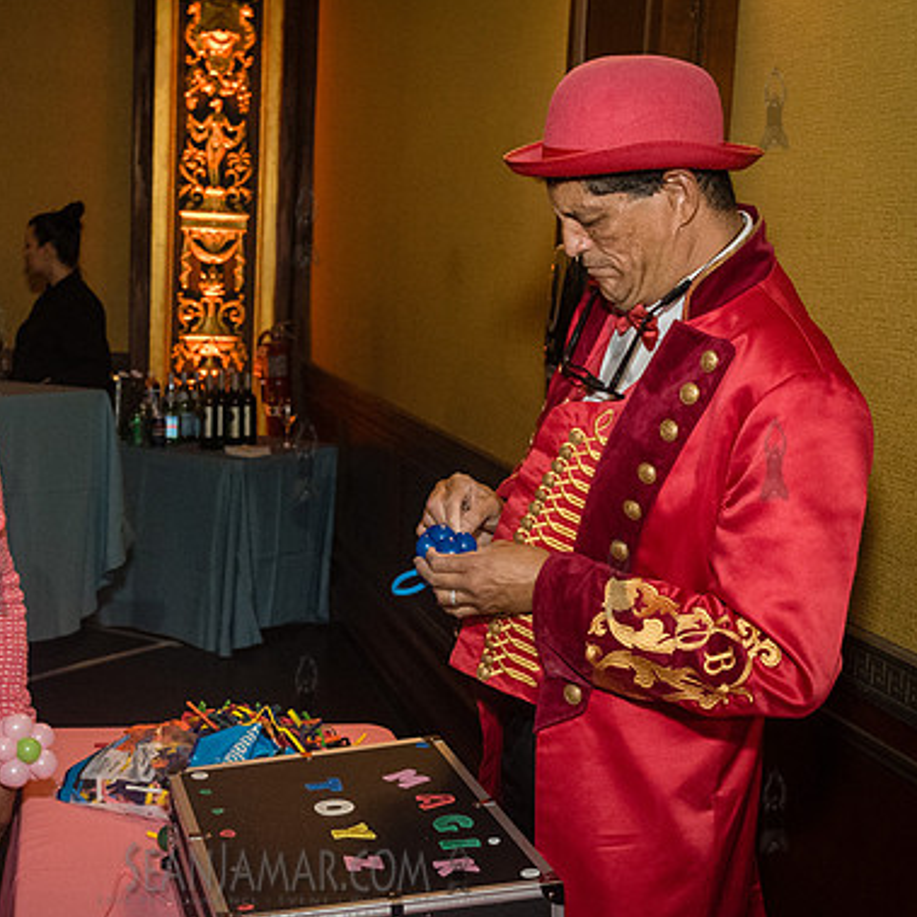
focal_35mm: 51
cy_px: 501
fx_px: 1529
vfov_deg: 33.4
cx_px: 342
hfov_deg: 33.2
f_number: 4
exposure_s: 1/200
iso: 5000
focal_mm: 35
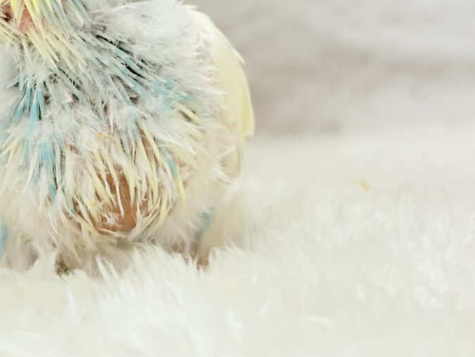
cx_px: 74
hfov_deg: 21.0
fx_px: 1263
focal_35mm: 92
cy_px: 77
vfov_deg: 16.0
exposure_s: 1/100
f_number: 1.6
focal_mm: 5.96
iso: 64
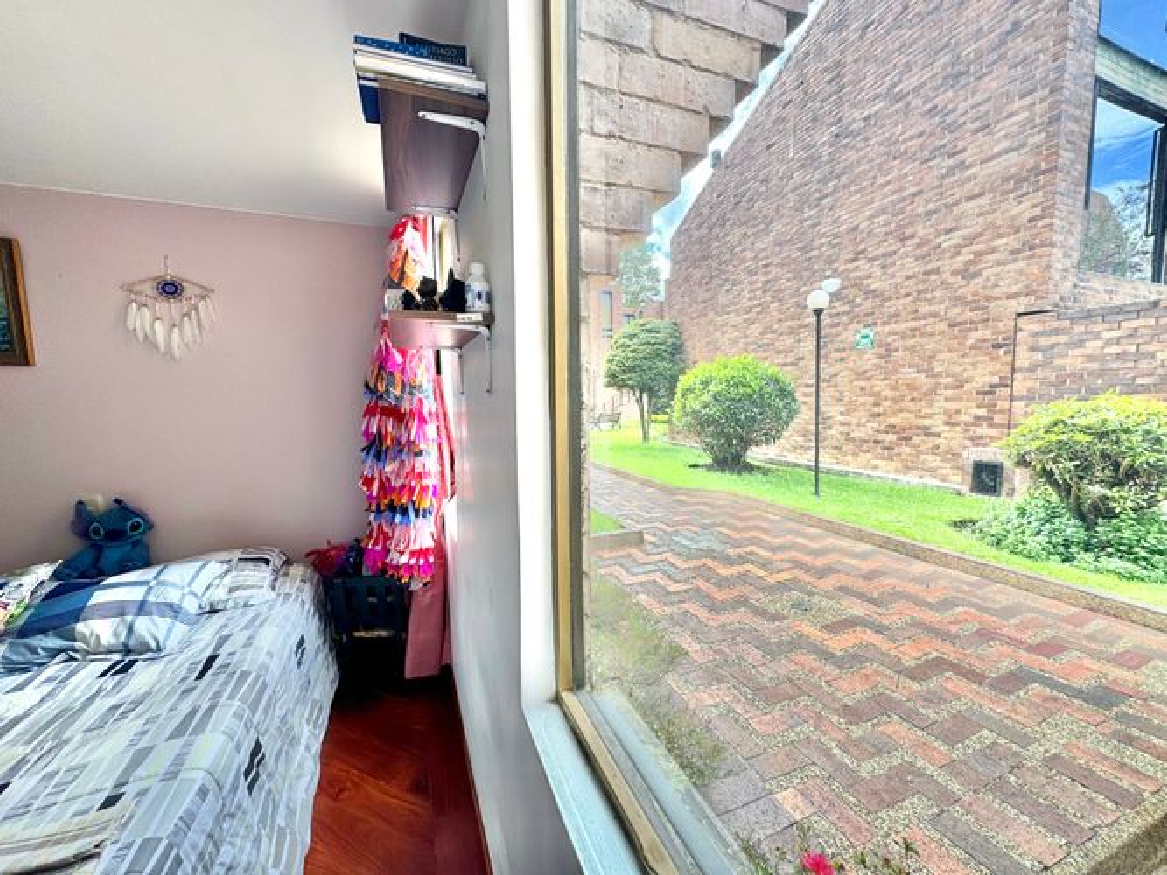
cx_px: 584
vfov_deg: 85.7
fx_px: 472
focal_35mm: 14
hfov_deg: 102.1
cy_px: 438
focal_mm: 2.22
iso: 40
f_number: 2.2
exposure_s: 1/228
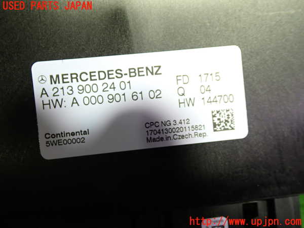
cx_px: 152
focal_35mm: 36
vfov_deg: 39.7
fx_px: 316
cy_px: 114
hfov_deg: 51.4
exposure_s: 1/40
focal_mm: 6.37
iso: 250
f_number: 2.5
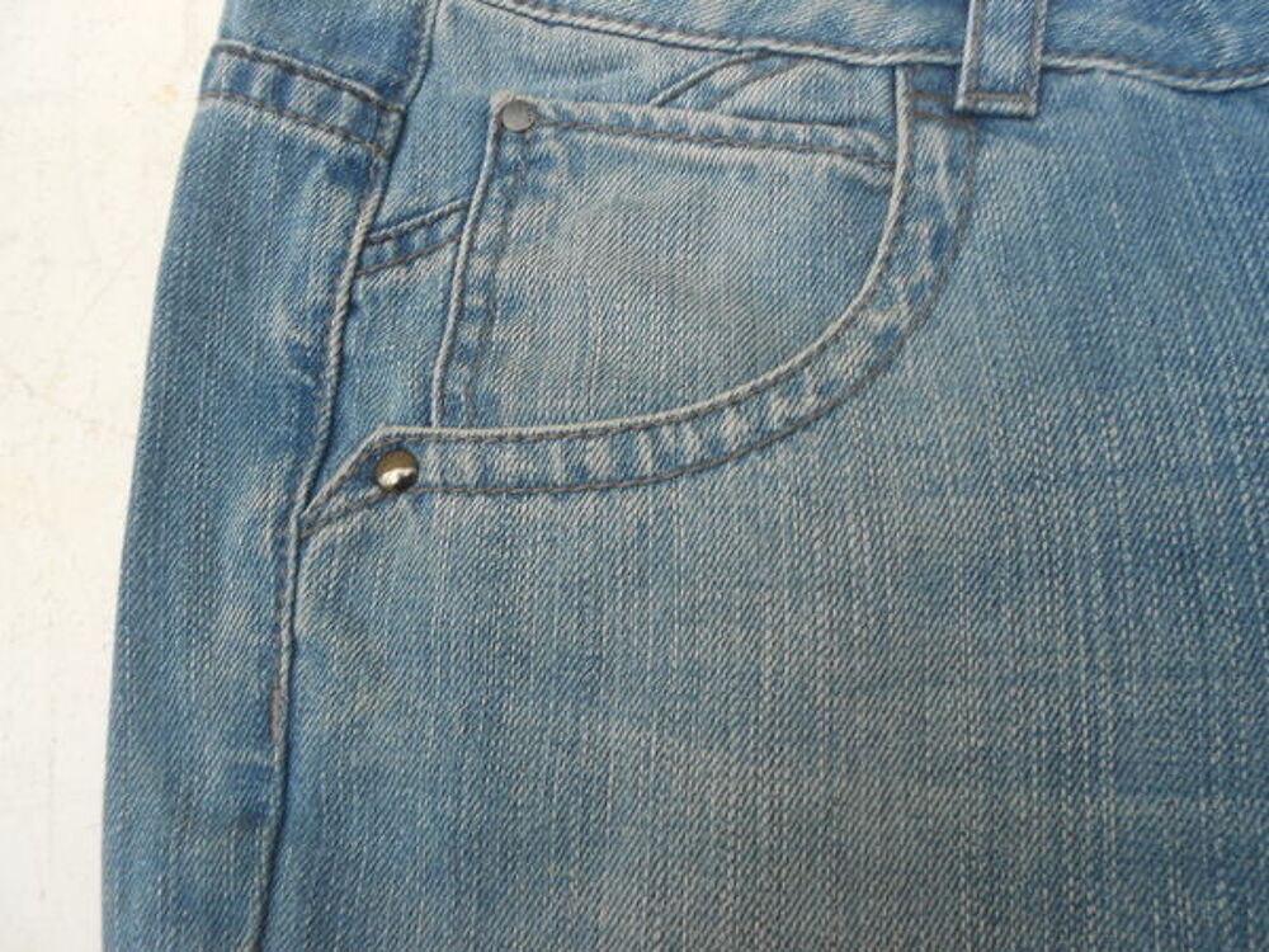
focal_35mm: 26
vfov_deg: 53.1
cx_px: 634
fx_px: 953
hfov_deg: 67.3
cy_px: 476
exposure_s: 1/400
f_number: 3.2
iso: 80
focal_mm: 4.6
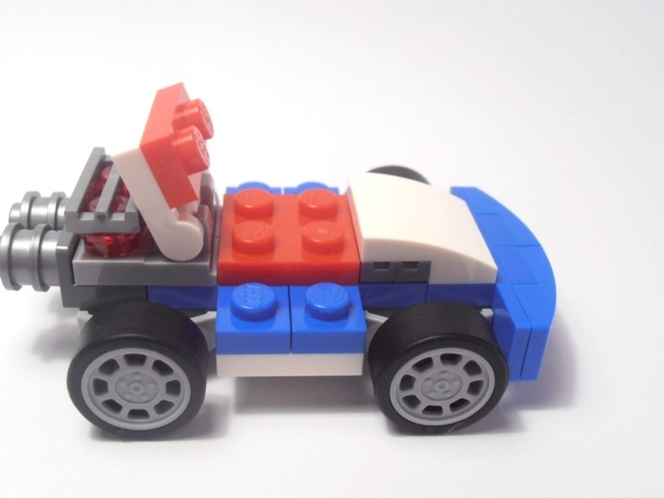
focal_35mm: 42
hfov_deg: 44.7
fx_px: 806
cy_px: 236
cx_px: 297
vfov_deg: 34.4
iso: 80
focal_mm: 6.61
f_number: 3.9
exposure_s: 1/50
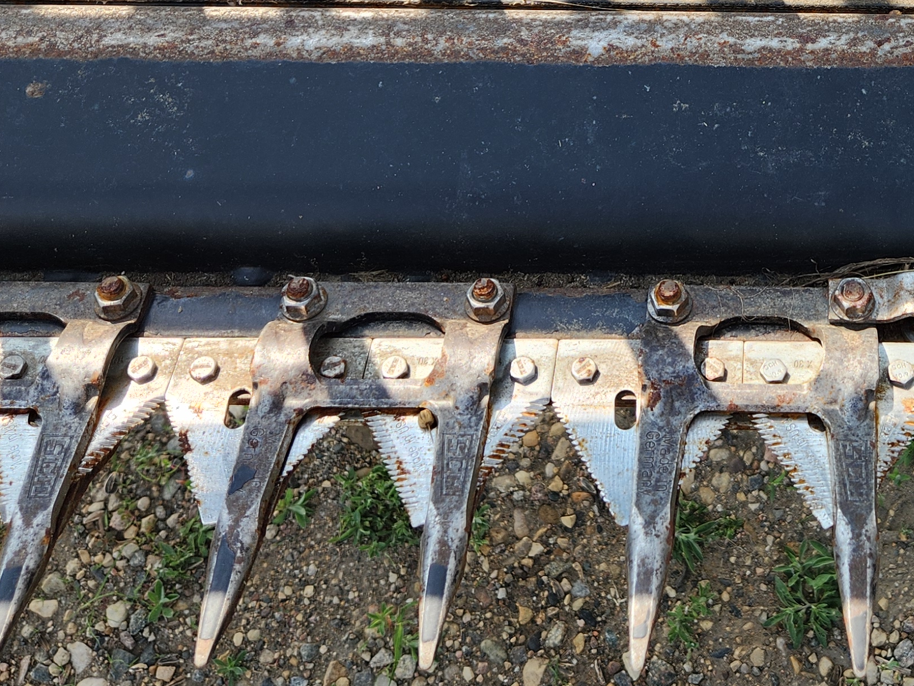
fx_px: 1505
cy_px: -20
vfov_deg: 24.4
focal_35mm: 57
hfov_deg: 32.4
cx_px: 792
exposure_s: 1/437
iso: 20
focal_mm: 5.4
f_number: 1.8
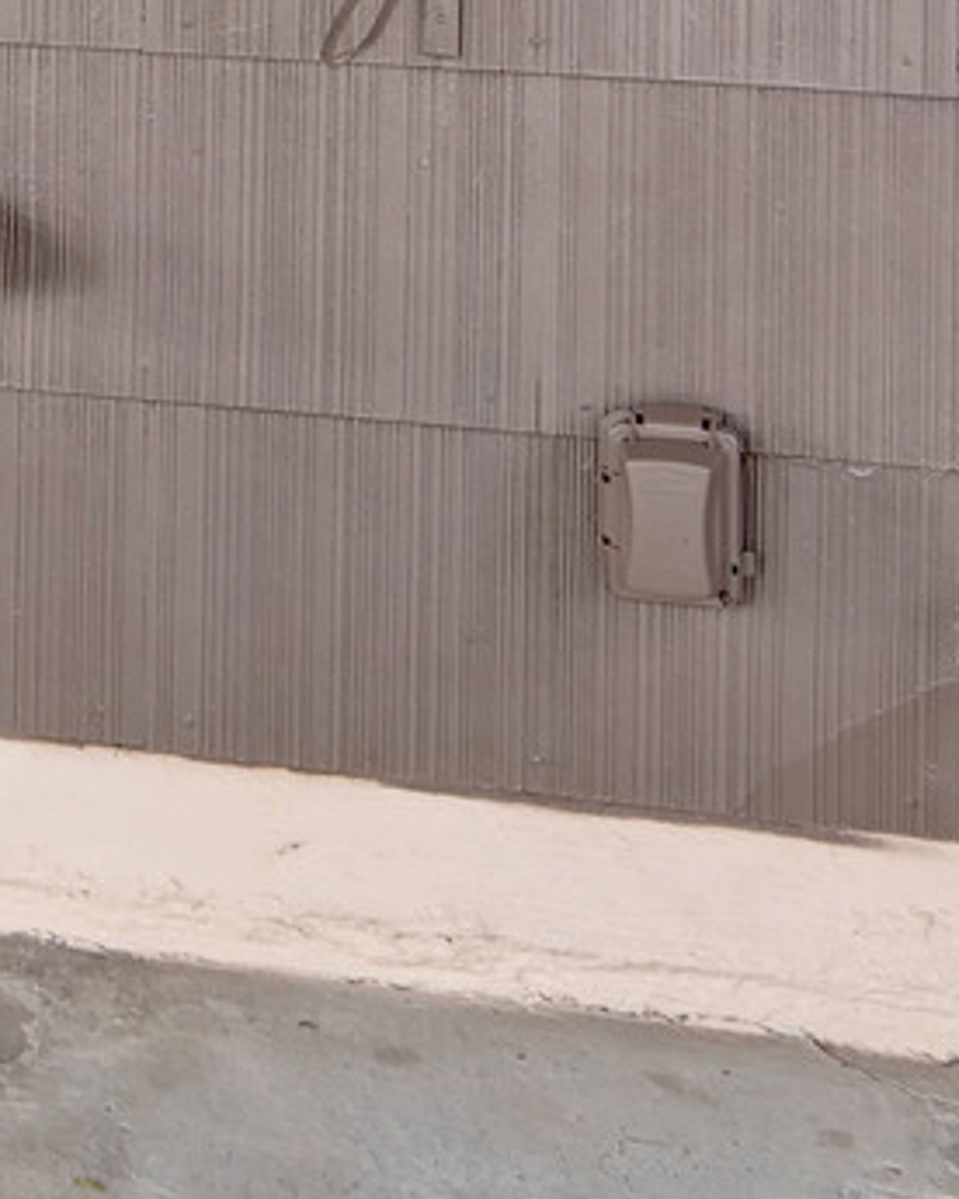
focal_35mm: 114
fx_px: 4045
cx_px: -535
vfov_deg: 15.8
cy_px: -476
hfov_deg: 12.7
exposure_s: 1/50
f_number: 5.6
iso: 250
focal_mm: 14
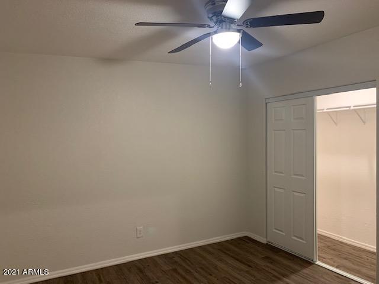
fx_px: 285
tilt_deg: -0.5
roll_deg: +0.0
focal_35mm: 26
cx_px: 190
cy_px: 142
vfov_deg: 53.1
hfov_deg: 67.3
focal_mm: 4.25
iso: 250
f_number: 1.8
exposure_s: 1/40
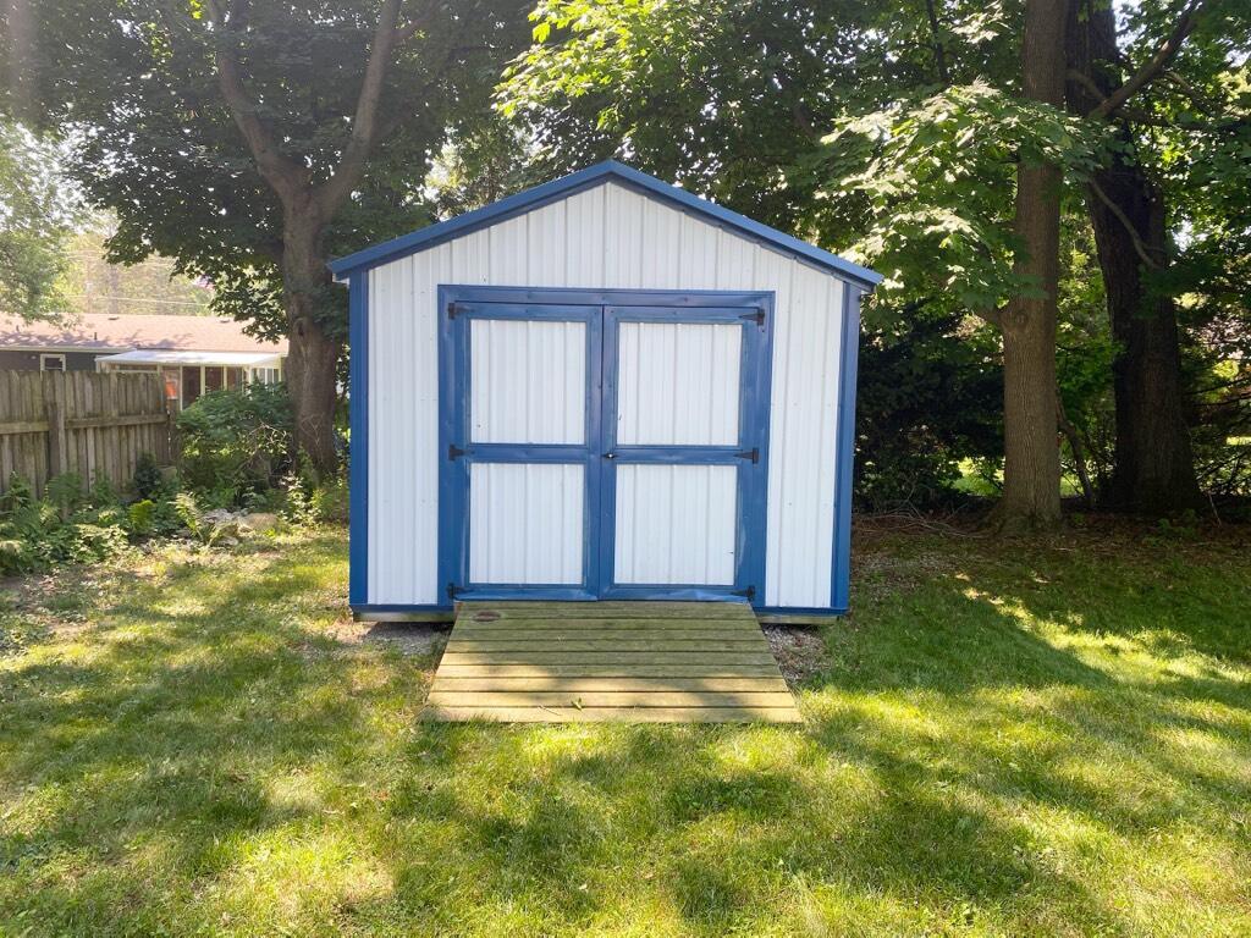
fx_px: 940
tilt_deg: -4.1
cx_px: 626
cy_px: 469
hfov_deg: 67.3
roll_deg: -1.9
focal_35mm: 26
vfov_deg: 53.1
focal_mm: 4.25
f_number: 1.8
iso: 32
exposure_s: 1/121
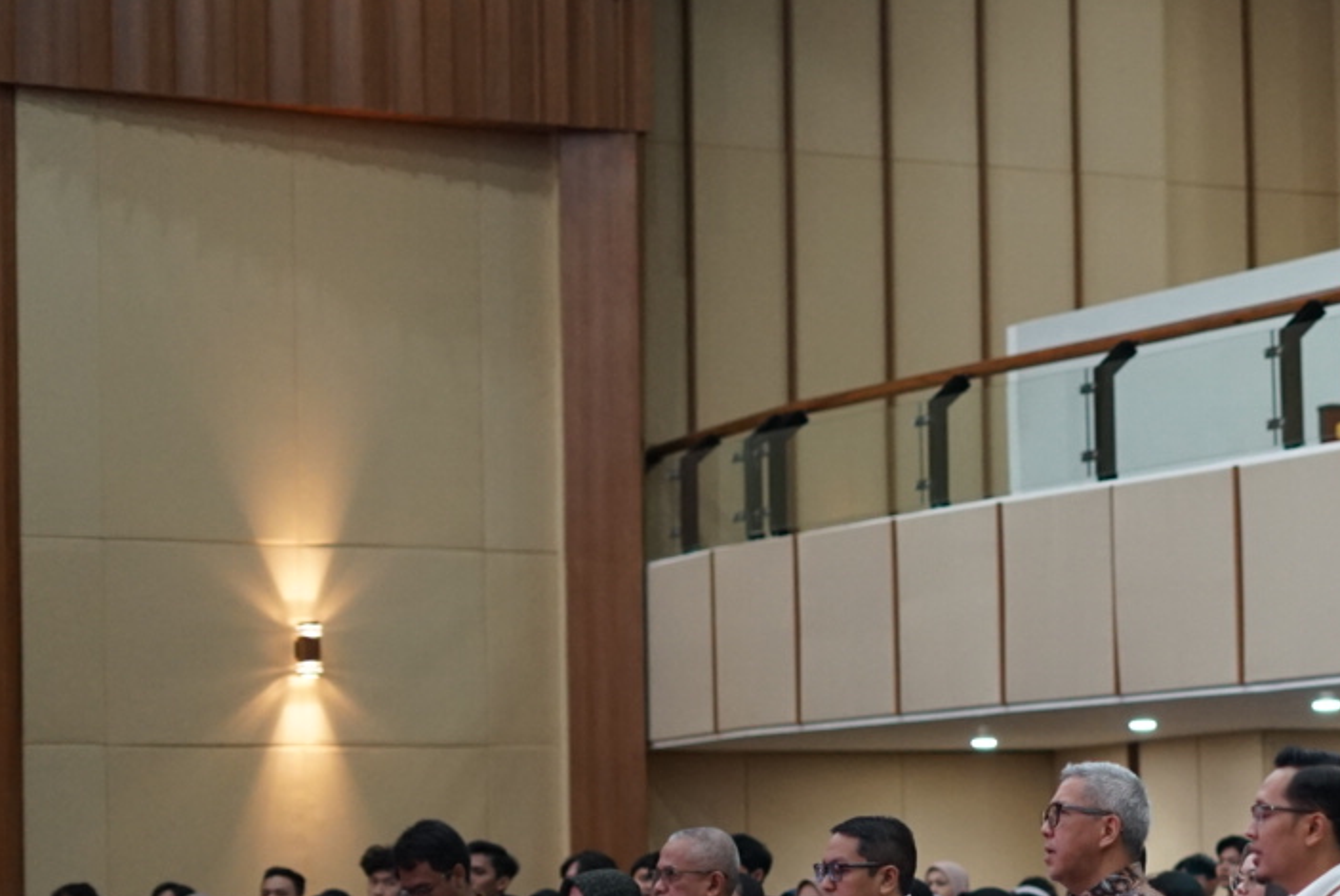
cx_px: 1529
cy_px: 763
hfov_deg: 17.1
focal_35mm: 115
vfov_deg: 11.9
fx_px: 4284
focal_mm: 50
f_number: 1.8
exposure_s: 1/200
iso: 1600
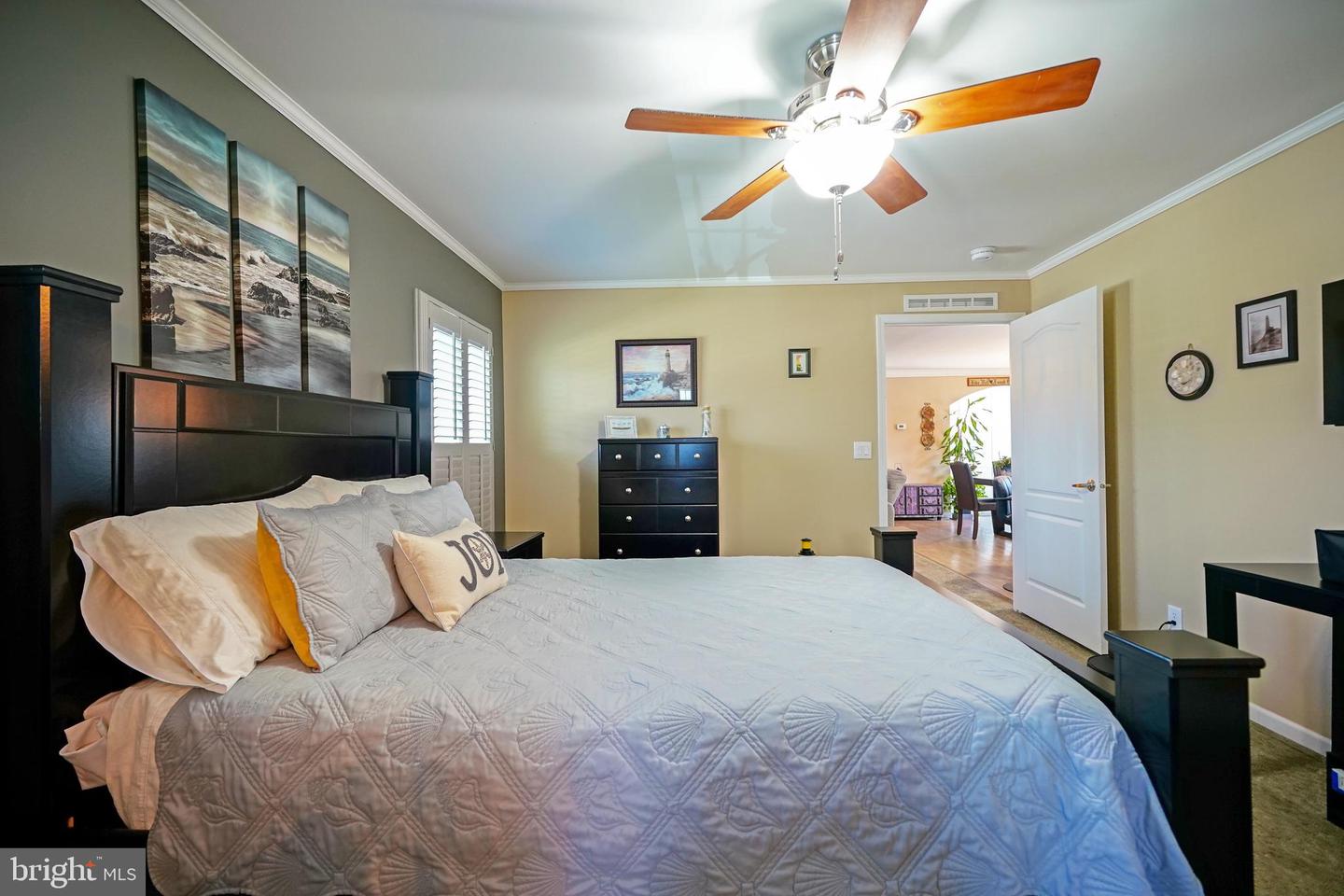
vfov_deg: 77.3
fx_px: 560
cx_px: 672
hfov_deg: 100.4
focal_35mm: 15
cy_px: 448
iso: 640
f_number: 2.8
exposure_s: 1/30
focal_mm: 10
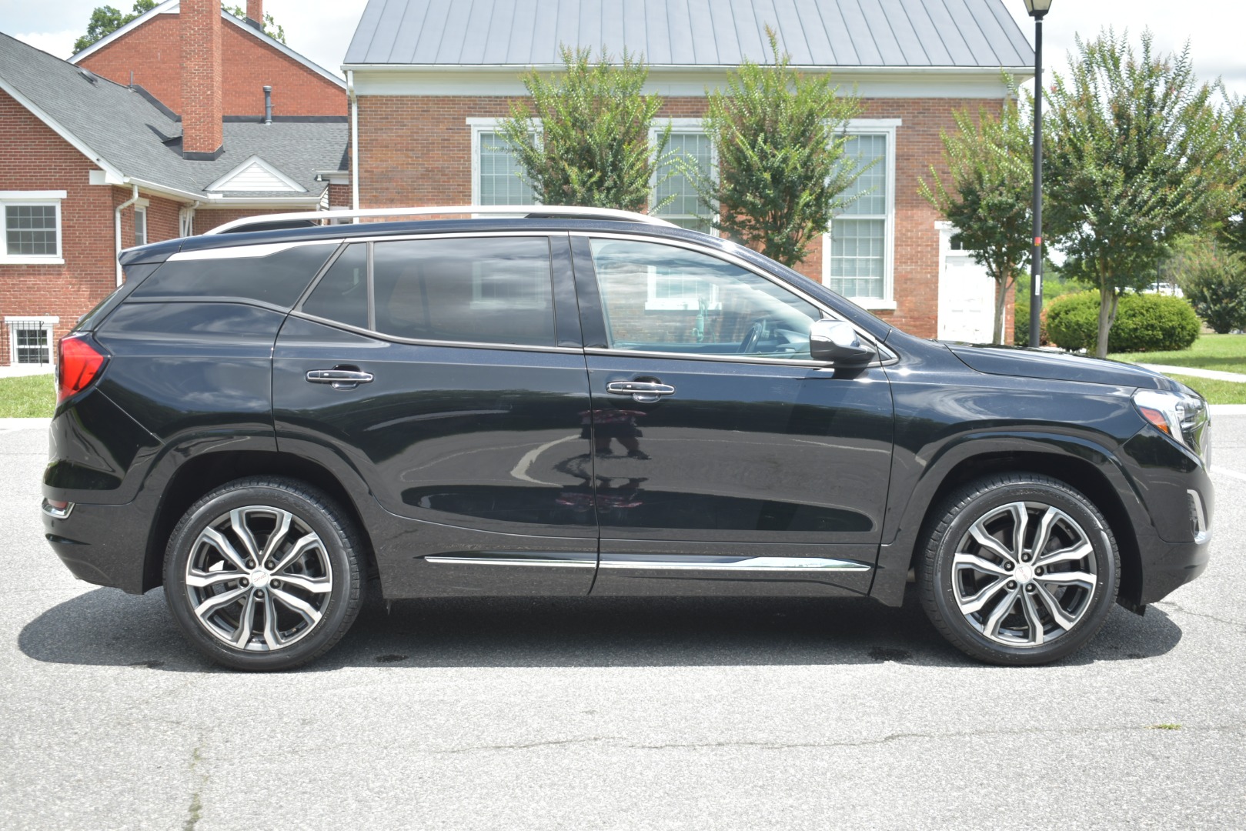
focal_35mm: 40
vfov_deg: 33.0
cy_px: 416
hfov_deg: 47.9
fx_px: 1402
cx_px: 623
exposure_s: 1/250
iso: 100
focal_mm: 27
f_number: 4
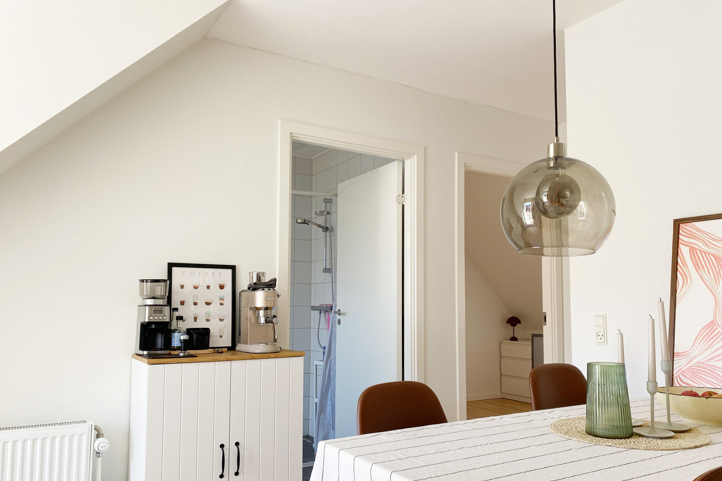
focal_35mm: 28
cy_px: 269
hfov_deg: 65.5
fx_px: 562
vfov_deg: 46.3
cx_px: 368
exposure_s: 1/122
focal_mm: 4.25
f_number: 1.8
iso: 64
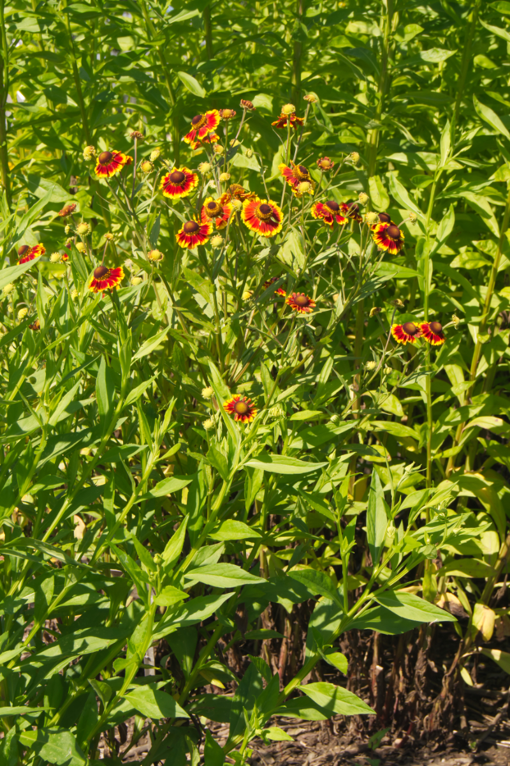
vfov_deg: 24.6
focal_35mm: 82
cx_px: 255
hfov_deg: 16.6
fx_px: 1753
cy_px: 383
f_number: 16
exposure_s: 1/100
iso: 250
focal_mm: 55
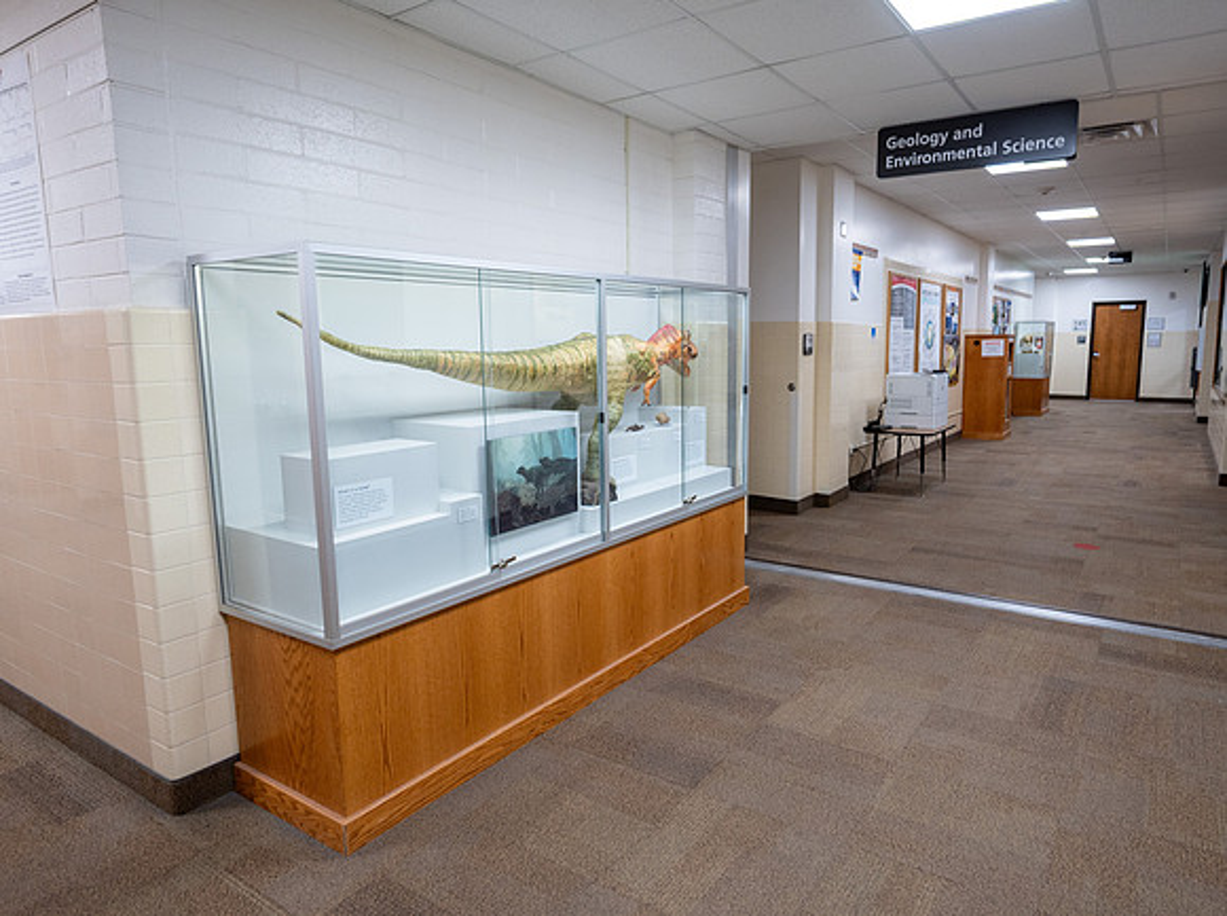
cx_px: 668
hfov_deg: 76.7
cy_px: 459
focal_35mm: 22
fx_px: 773
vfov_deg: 61.3
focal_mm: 19.5
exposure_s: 1/160
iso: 800
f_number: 4
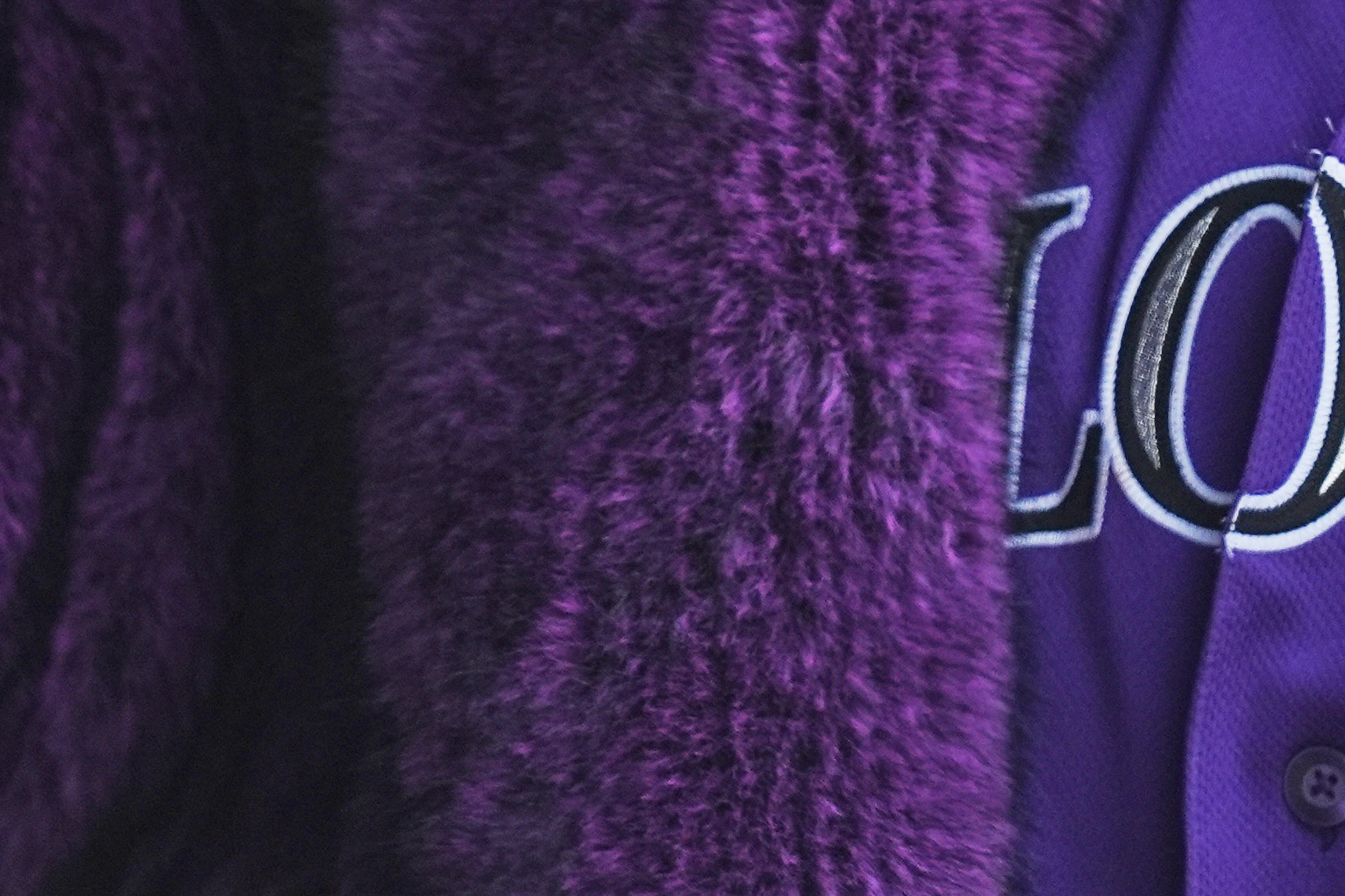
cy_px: -436
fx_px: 78228
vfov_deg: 0.7
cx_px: 1073
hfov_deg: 1.0
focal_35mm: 2094
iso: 400
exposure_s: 1/640
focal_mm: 600
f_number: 4
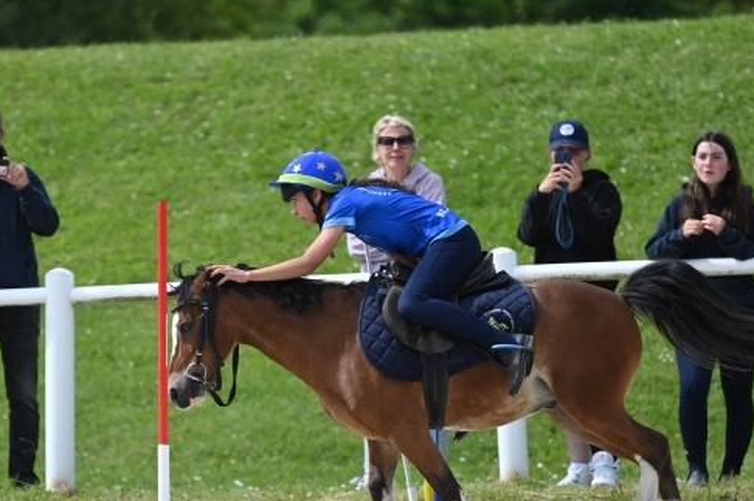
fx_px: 13767
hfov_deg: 3.1
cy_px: 372
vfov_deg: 2.1
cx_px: 264
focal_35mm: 658
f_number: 5.6
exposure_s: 1/1250
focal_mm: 400
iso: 320
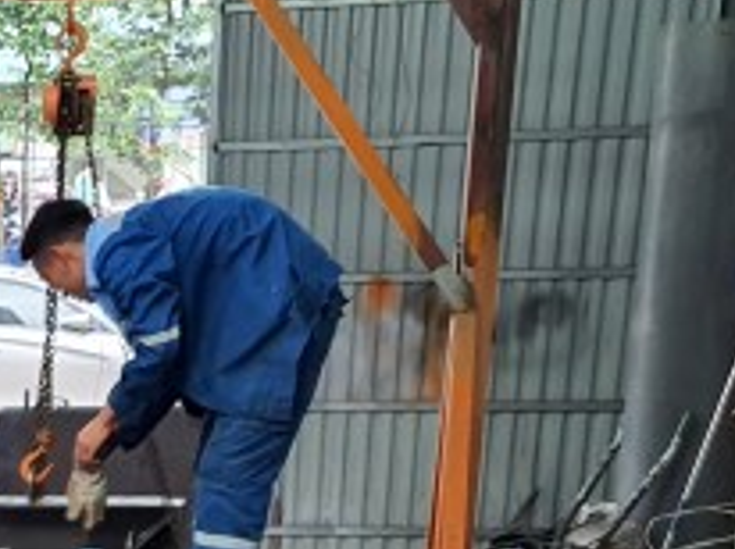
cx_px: -332
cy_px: 963
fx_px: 2142
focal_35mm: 101
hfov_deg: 17.7
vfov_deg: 13.3
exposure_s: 1/50
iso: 200
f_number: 1.5
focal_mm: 4.3
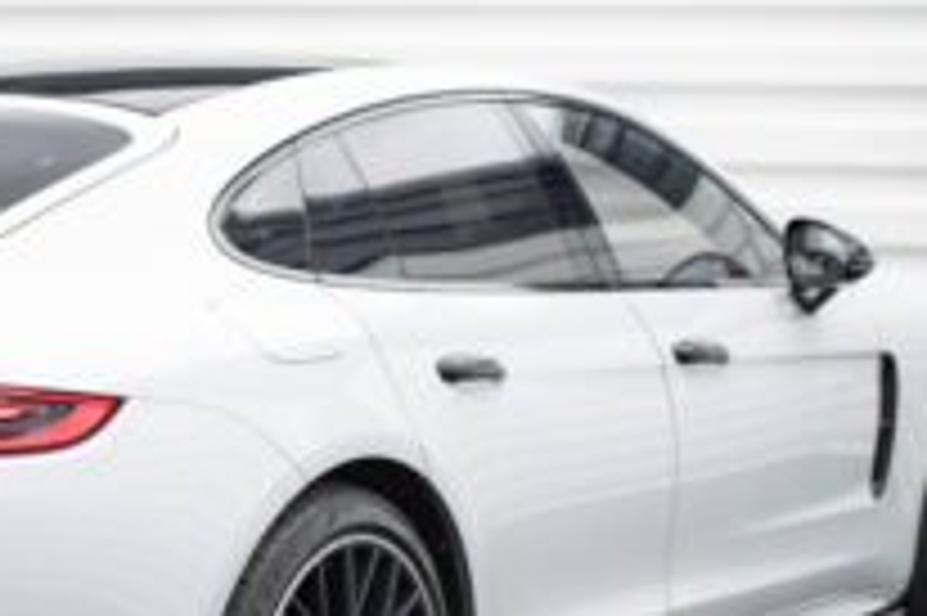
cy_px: 441
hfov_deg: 19.3
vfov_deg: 13.4
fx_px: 2624
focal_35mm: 102
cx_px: -45
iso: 500
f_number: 2.5
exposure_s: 1/160
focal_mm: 35
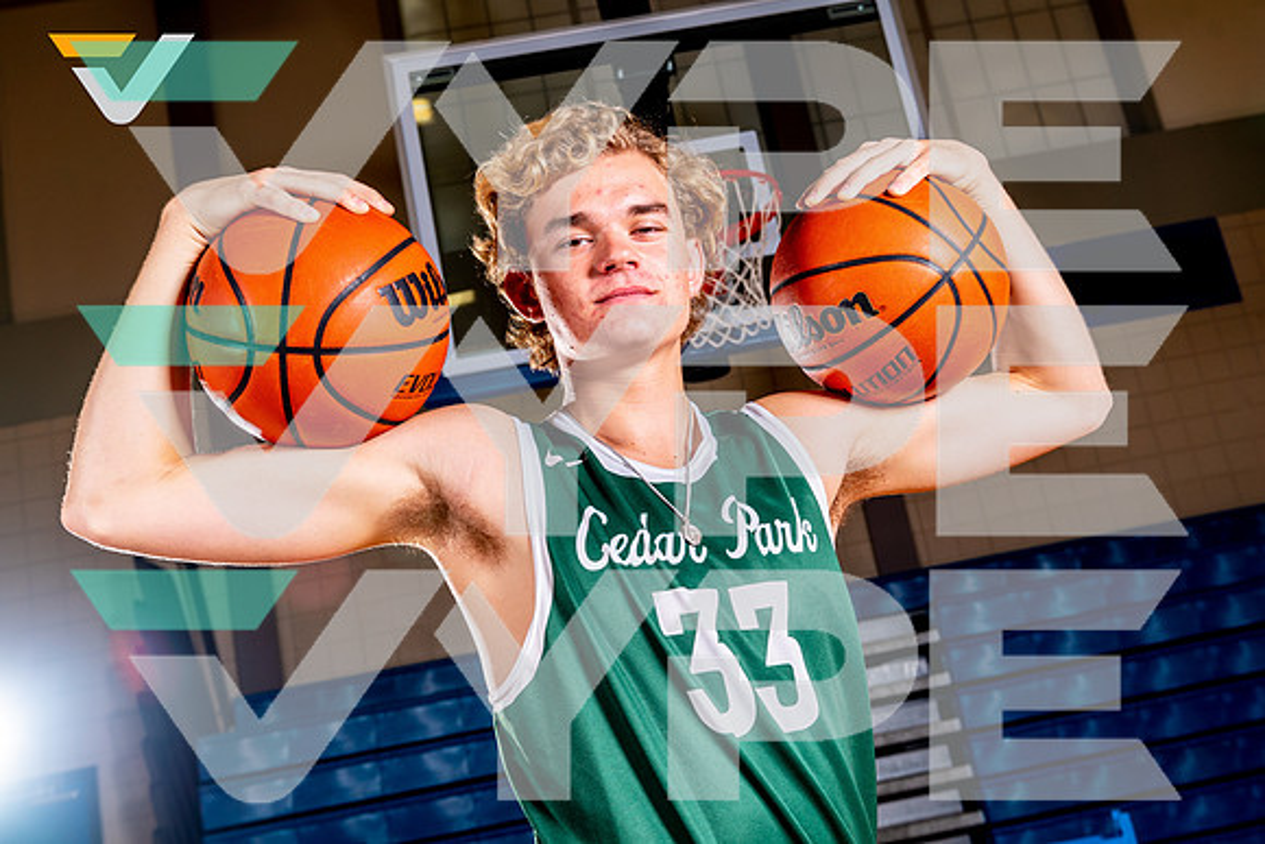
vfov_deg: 34.2
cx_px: 632
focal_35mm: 39
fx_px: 1371
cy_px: 422
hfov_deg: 49.5
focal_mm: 39
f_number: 5.6
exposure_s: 1/125
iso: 100
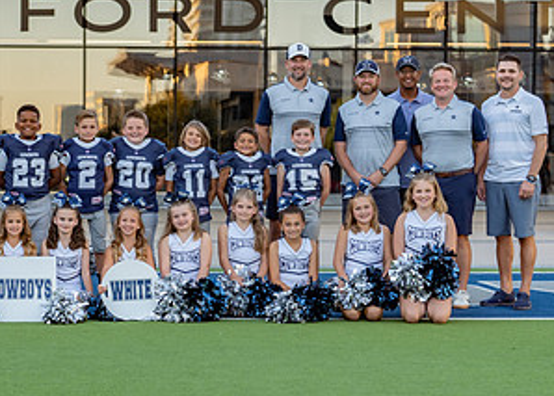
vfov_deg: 12.4
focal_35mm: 116
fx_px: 1826
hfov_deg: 17.0
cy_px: 252
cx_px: 33
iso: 250
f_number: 2.5
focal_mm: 50
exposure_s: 1/320
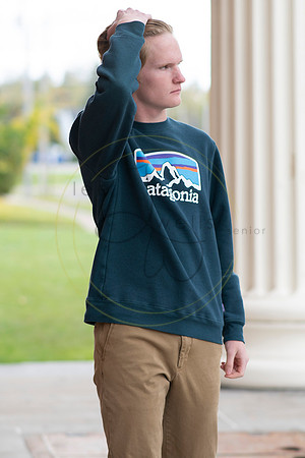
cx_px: 152
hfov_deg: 10.8
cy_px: 229
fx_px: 1614
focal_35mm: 127
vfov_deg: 16.1
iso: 100
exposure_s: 1/200
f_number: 2.8
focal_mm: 85
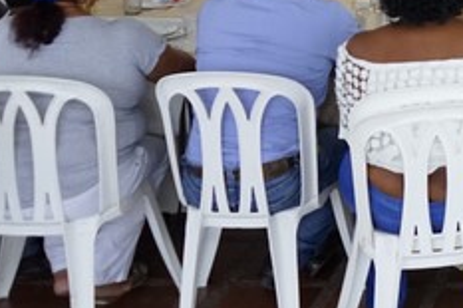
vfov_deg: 13.3
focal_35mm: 96
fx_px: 1234
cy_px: -168
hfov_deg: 18.3
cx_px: 737
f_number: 3.5
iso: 1600
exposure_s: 1/60
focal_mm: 28
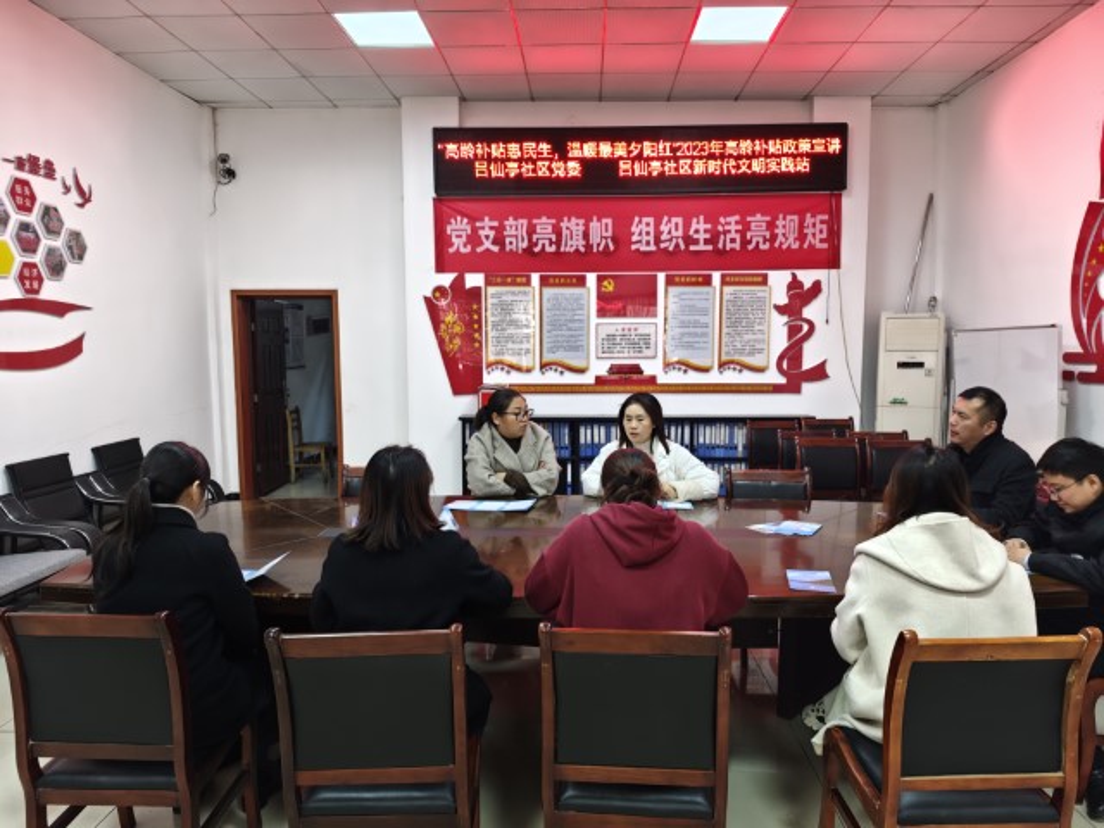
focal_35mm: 23
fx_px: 734
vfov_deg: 58.9
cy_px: 414
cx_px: 552
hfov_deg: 73.9
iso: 640
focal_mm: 6.55
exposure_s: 1/50
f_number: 1.6
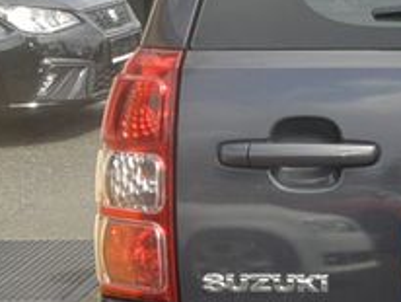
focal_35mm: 129
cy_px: 250
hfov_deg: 14.1
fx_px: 1496
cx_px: 640
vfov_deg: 11.5
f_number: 7.1
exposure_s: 1/250
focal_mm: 10
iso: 160
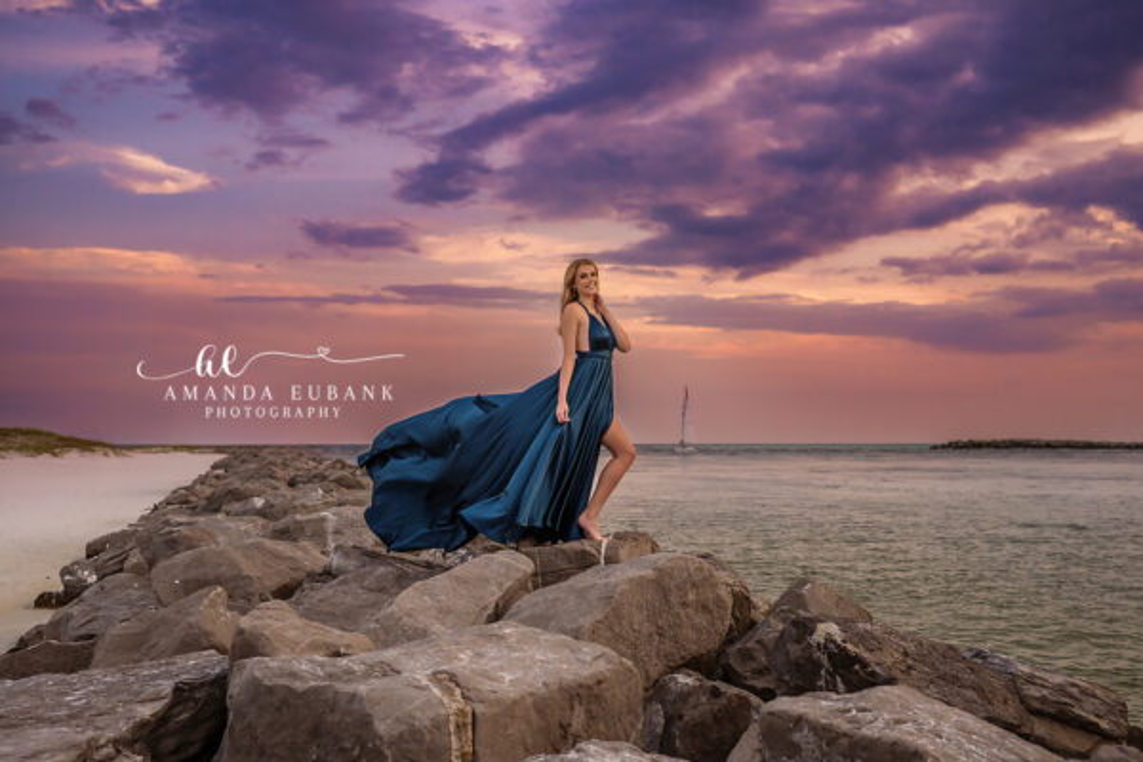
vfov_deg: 37.9
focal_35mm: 35
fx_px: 1111
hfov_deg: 54.4
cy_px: 381
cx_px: 572
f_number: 3.2
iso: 800
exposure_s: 1/1600
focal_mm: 35
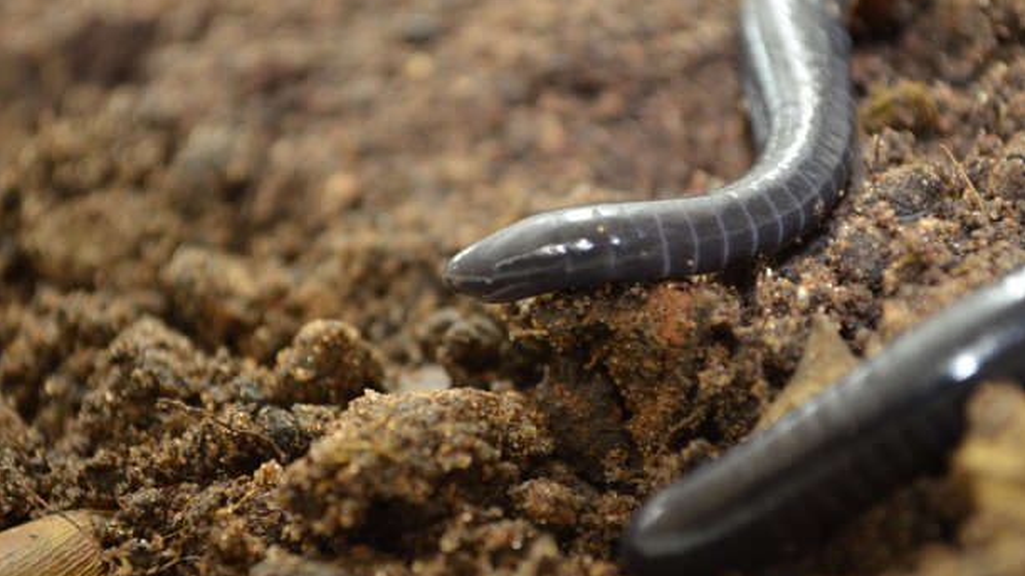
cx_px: 512
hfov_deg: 24.6
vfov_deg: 14.0
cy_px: 259
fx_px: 2351
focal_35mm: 87
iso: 800
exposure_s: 1/8
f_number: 5.6
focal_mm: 55
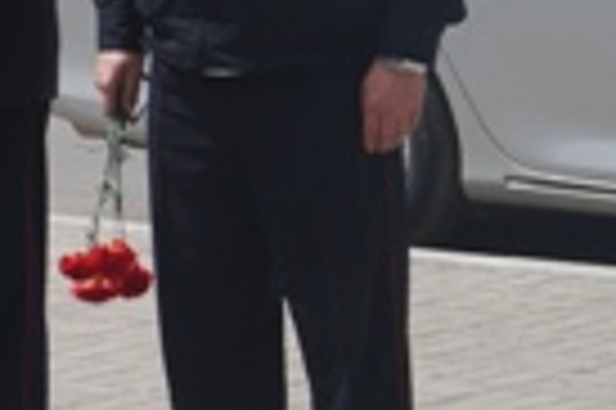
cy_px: -144
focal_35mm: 329
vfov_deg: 4.1
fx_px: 5629
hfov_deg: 6.2
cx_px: -450
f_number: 13
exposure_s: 1/125
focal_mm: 47
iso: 100
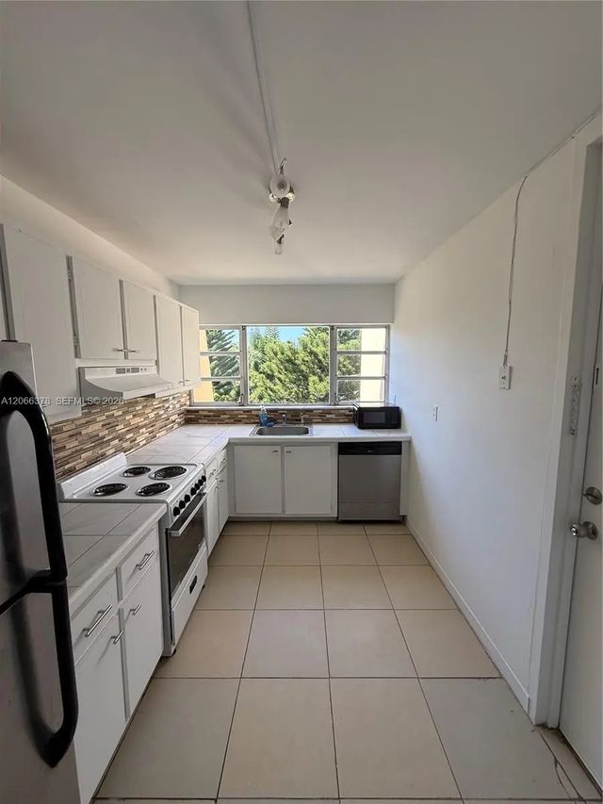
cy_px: 402
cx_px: 302
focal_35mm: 14
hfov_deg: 85.7
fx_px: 325
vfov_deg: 102.1
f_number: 2.2
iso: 64
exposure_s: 1/229
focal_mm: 2.22
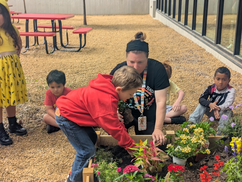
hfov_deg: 39.6
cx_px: 121
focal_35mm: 48
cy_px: 91
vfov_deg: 30.3
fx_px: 336
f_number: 1.85
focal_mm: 6.81
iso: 40
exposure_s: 1/883
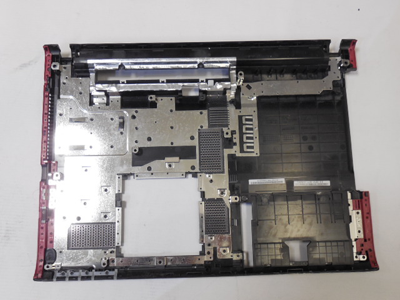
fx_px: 393
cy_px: 150
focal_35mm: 34
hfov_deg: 54.0
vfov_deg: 41.8
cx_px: 200
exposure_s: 1/25
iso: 400
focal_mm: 6
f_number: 3.9
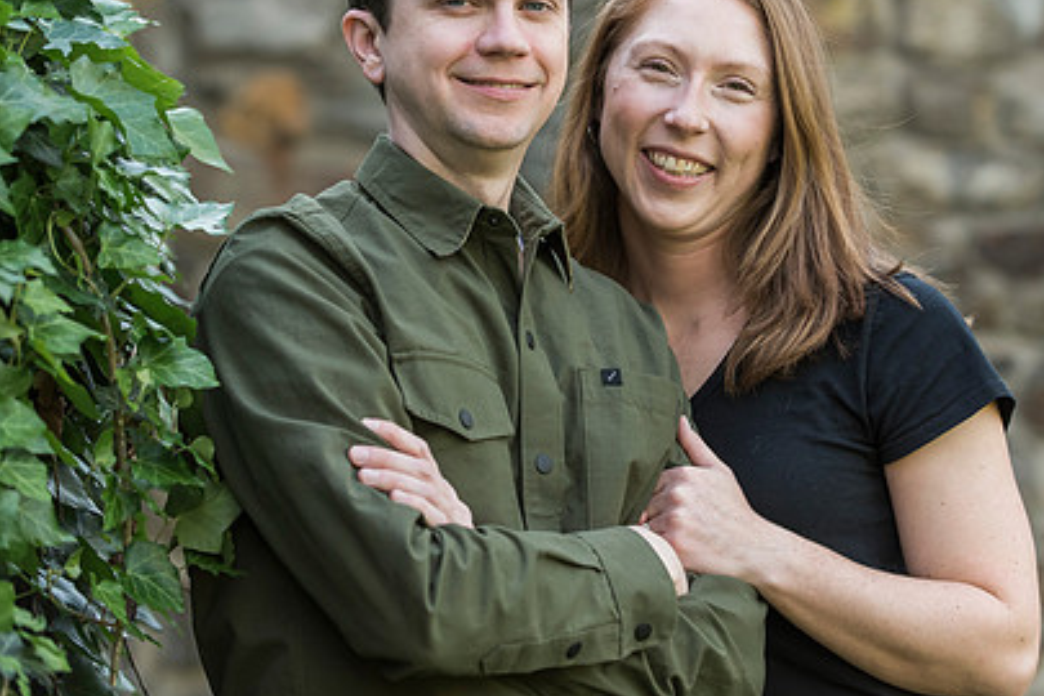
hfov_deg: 14.1
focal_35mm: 146
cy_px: 216
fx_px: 4234
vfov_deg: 9.4
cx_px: 543
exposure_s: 1/500
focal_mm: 98
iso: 800
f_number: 3.2
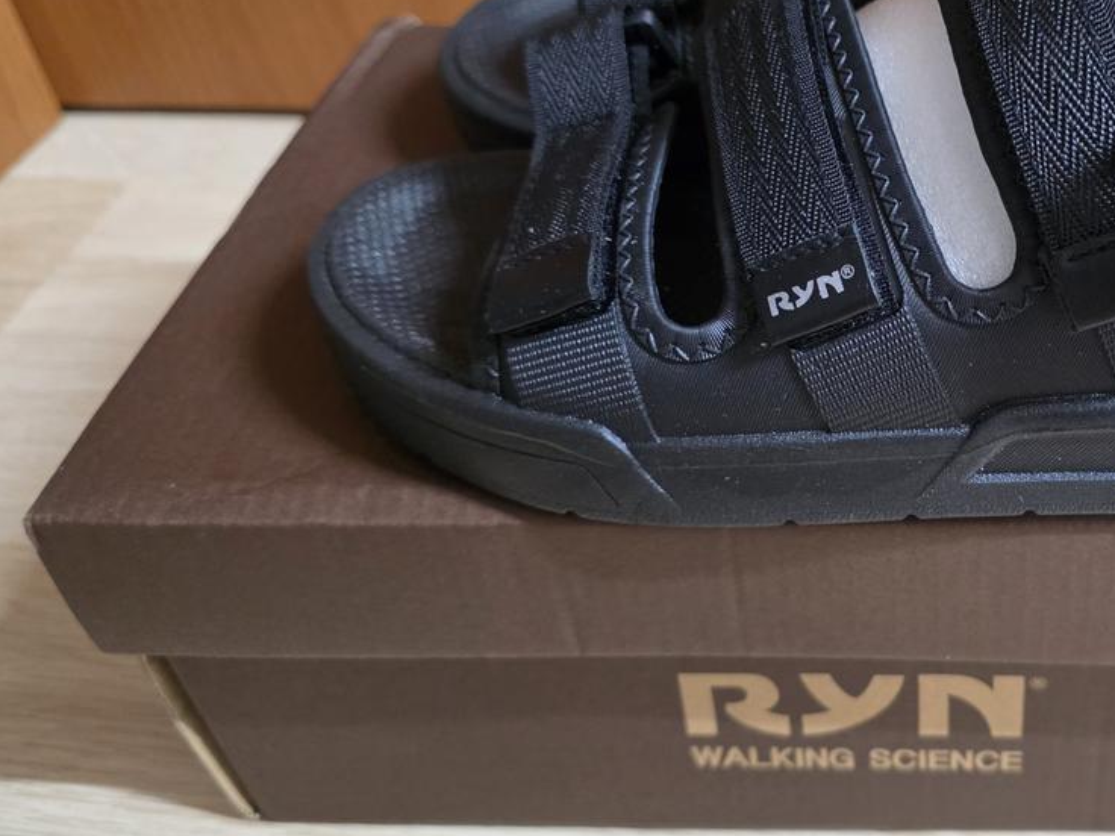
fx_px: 1288
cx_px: 941
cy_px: 332
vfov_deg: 35.8
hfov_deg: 43.8
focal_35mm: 40
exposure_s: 1/60
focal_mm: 6.3
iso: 1600
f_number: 1.7
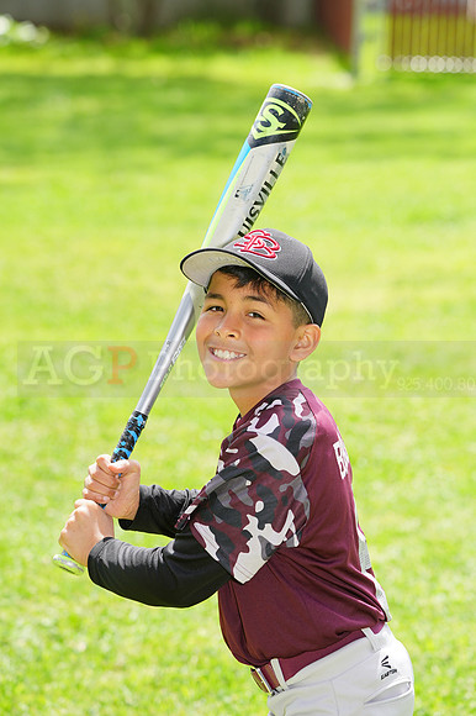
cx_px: 238
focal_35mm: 203
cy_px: 358
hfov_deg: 6.8
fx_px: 4031
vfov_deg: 10.1
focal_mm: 203
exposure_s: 1/200
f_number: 8
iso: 200
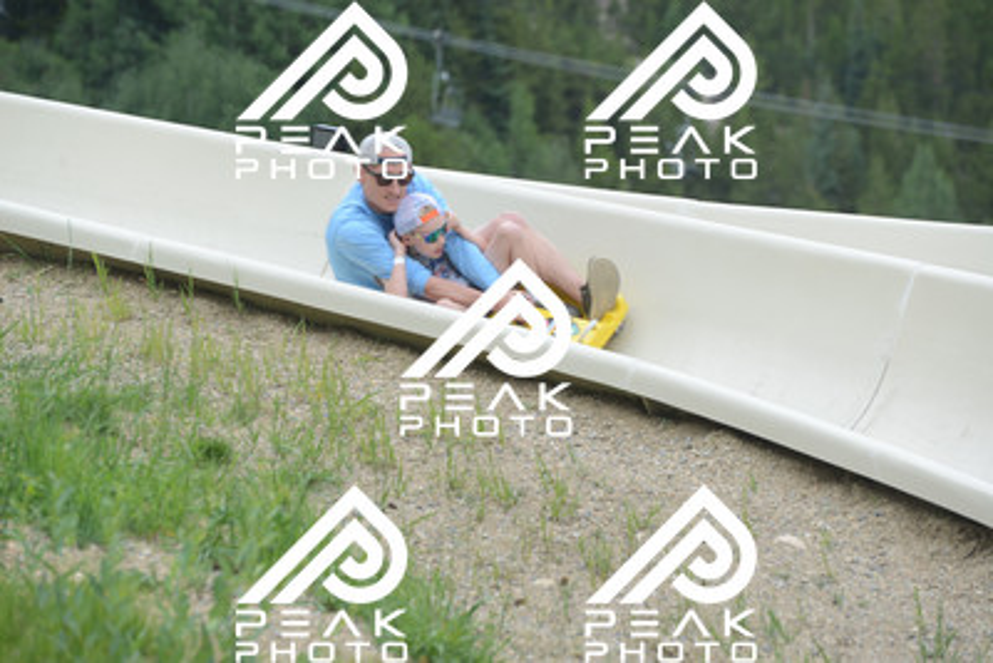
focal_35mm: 195
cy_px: 332
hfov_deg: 10.5
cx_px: 496
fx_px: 5380
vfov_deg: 7.0
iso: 450
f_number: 6.3
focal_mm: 195
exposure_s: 1/640
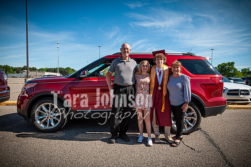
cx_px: 126
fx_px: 167
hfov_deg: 73.8
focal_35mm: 24
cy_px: 84
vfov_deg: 53.0
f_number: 9
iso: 200
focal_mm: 16
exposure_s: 1/320
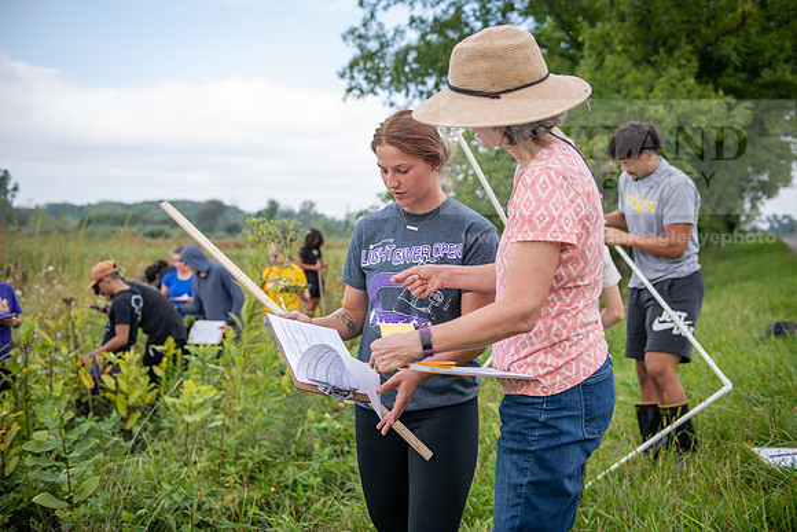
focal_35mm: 38
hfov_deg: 50.7
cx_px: 398
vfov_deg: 35.1
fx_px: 841
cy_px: 266
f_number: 3.2
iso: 100
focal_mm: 38
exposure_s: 1/400
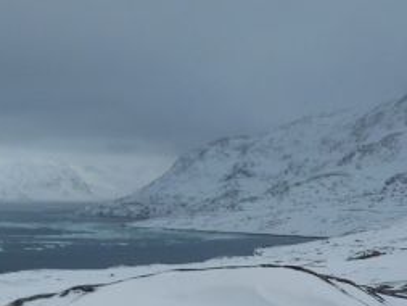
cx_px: -211
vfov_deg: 18.6
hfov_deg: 20.8
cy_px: 82
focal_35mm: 79
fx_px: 929
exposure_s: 1/200
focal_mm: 4.1
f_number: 4
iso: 80
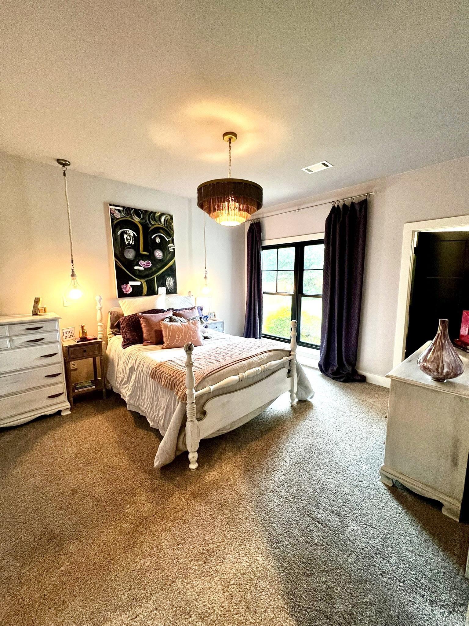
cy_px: 313
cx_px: 234
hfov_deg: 89.9
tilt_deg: -7.2
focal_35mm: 13
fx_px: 235
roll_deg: +0.2
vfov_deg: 106.2
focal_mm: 1.57
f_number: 1.8
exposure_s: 1/60
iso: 250
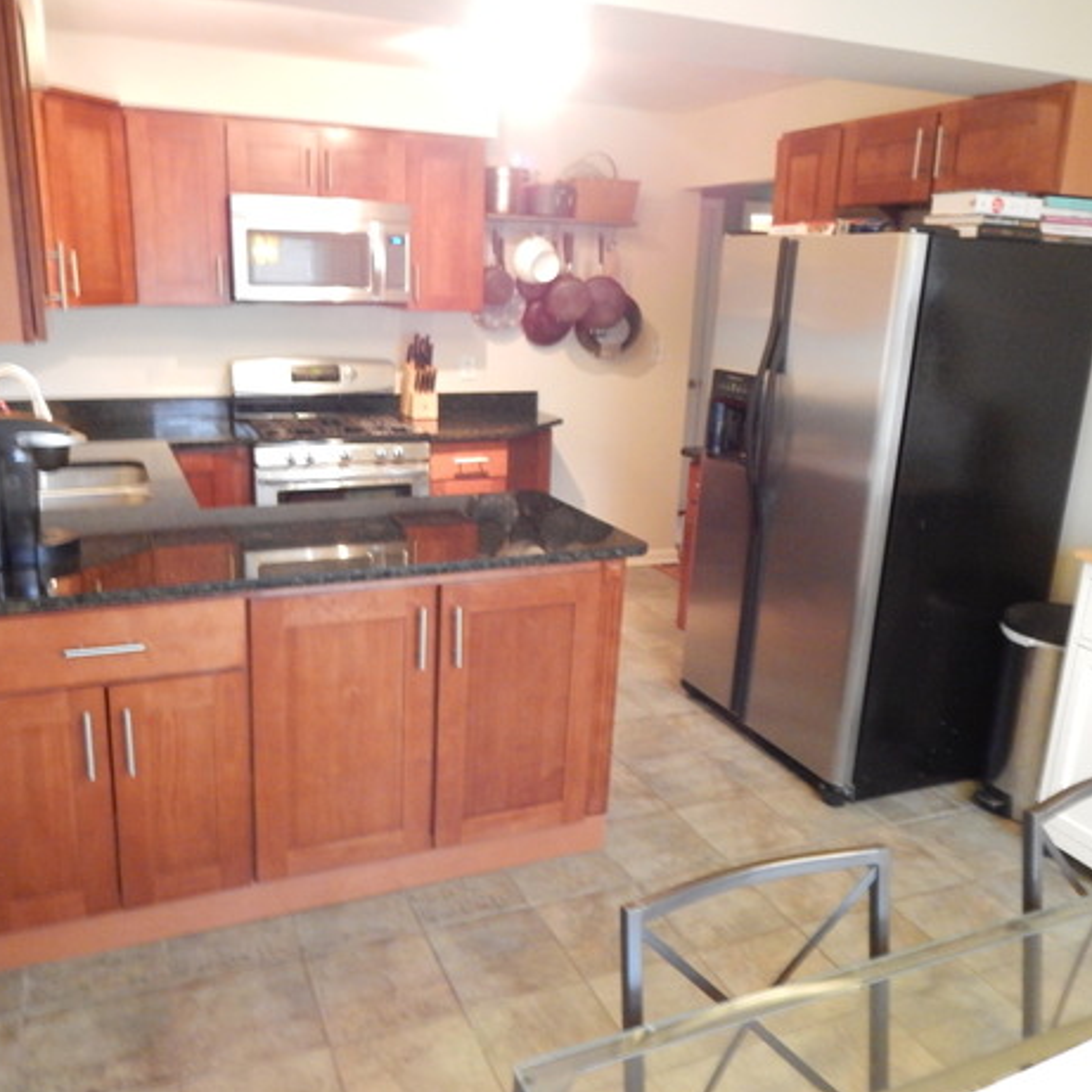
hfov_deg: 59.0
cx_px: 500
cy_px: 535
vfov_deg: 59.1
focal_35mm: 27
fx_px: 964
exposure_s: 1/8
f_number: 3
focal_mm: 4
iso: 720
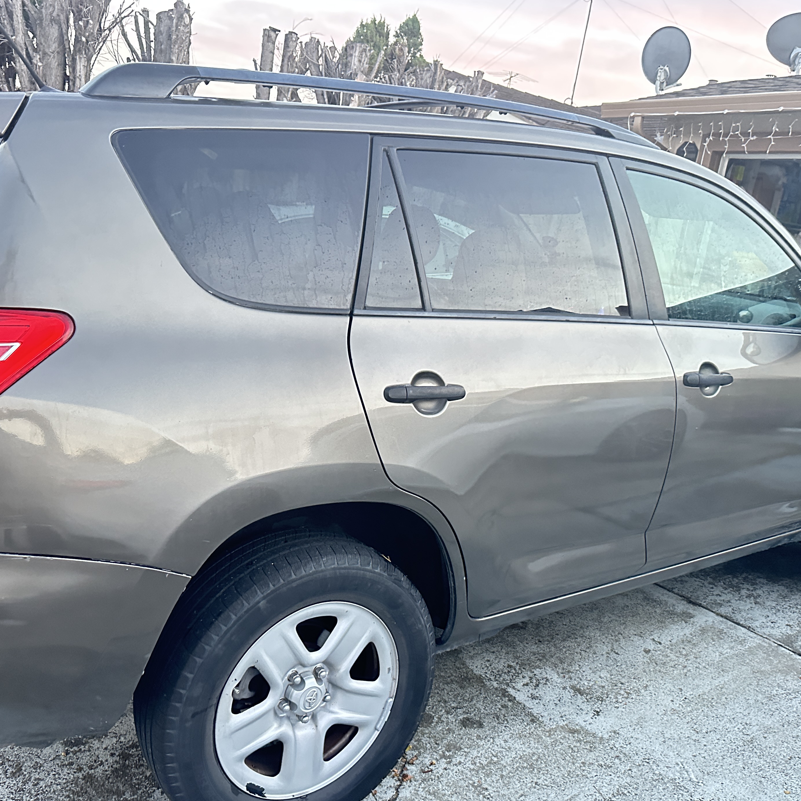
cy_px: 429
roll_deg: -8.8
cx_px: 371
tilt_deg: -12.2
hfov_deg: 52.5
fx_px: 812
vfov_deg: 52.5
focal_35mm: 31
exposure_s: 1/37
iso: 1000
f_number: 1.78
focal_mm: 6.86
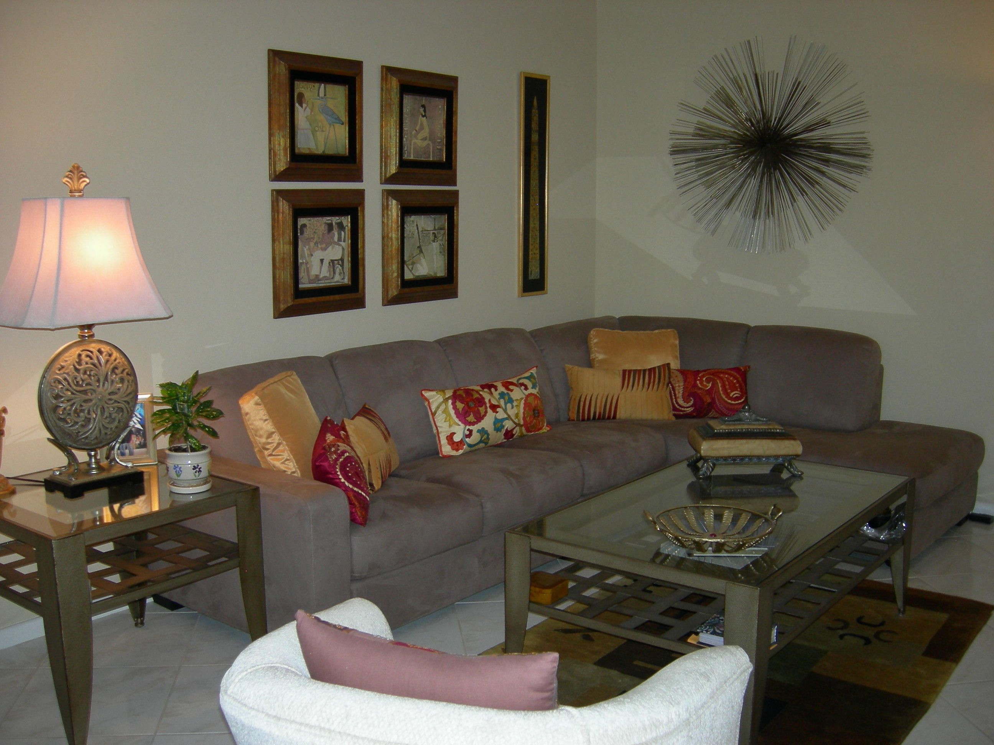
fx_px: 1034
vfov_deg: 39.7
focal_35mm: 36
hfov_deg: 51.4
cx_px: 497
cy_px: 372
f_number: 2.7
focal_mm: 7.5
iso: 102
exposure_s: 1/60.1
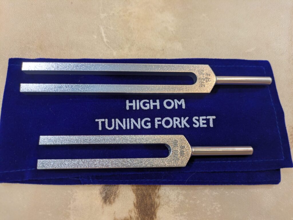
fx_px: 212
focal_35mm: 25
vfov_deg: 54.9
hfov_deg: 69.4
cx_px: 146
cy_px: 110
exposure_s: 1/33.3
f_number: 1.89
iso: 137
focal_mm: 5.43
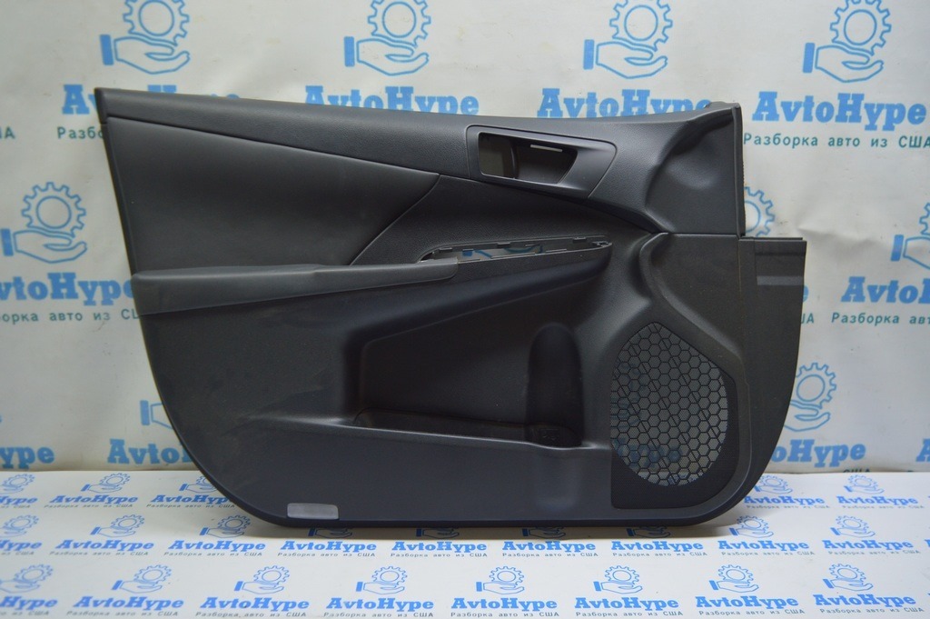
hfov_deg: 62.0
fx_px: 774
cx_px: 465
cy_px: 310
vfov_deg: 43.5
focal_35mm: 30
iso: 400
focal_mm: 20
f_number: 3.5
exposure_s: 1/50
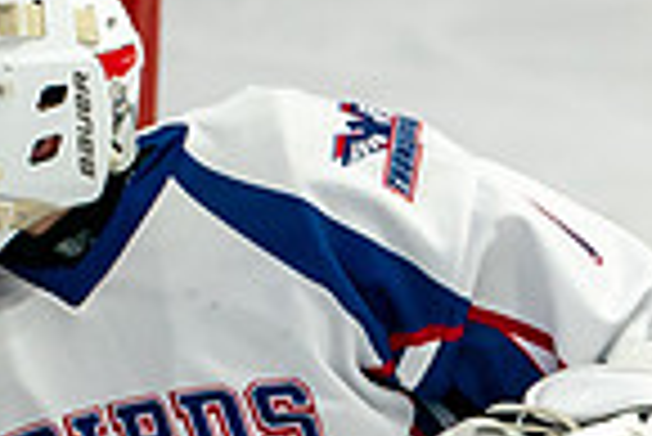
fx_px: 15573
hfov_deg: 2.4
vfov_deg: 1.6
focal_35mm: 859
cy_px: 525
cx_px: 642
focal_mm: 150
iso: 2500
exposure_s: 1/800
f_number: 3.2
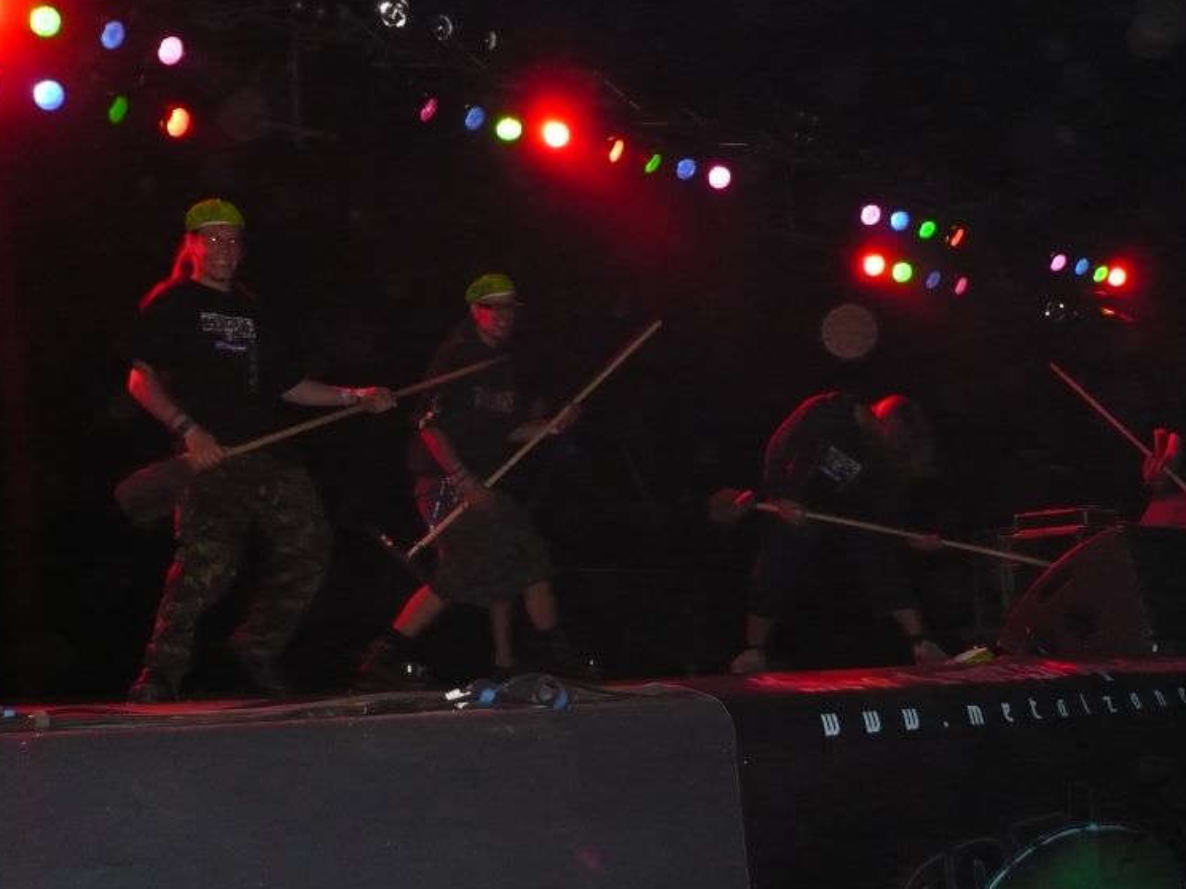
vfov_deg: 33.6
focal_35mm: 43
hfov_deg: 43.9
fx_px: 1473
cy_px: 454
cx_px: 591
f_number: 3.3
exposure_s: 1/30
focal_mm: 6.6
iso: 400
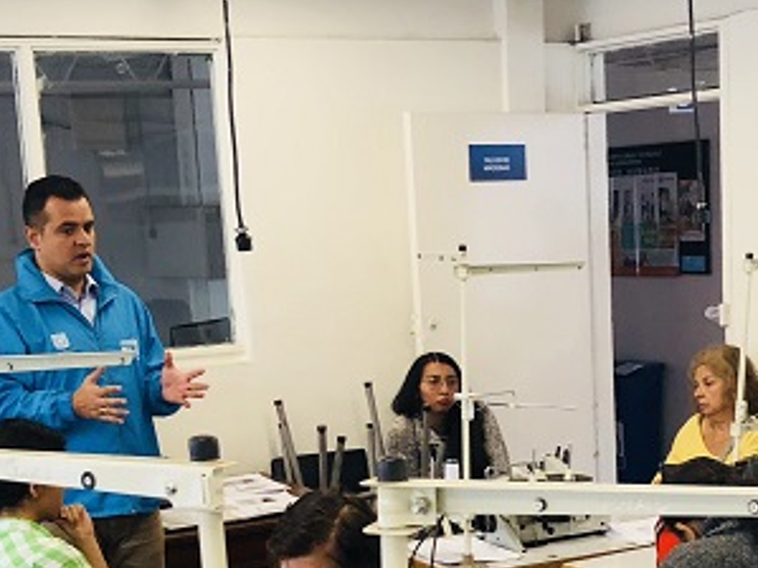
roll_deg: +2.1
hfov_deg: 25.8
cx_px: 530
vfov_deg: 19.2
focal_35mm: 75
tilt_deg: -10.3
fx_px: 1642
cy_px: 525
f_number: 1.8
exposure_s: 1/30
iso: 32
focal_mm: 3.99
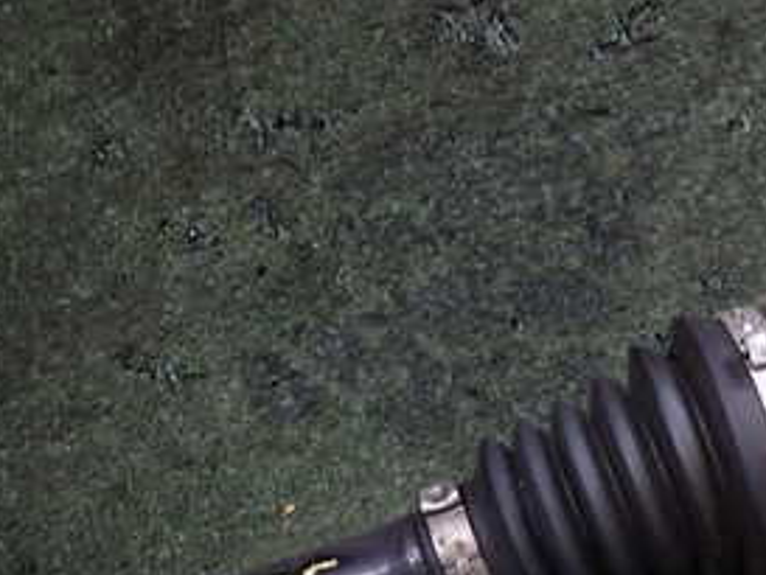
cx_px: 822
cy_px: 516
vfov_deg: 25.7
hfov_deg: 31.4
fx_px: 1218
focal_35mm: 55
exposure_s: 1/30
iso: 320
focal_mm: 4.5
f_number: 2
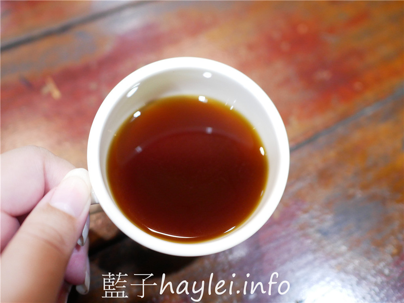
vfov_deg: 46.8
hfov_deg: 60.0
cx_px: 202
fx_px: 350
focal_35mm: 30
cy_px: 152
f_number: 1.7
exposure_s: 1/60
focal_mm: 15
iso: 1600
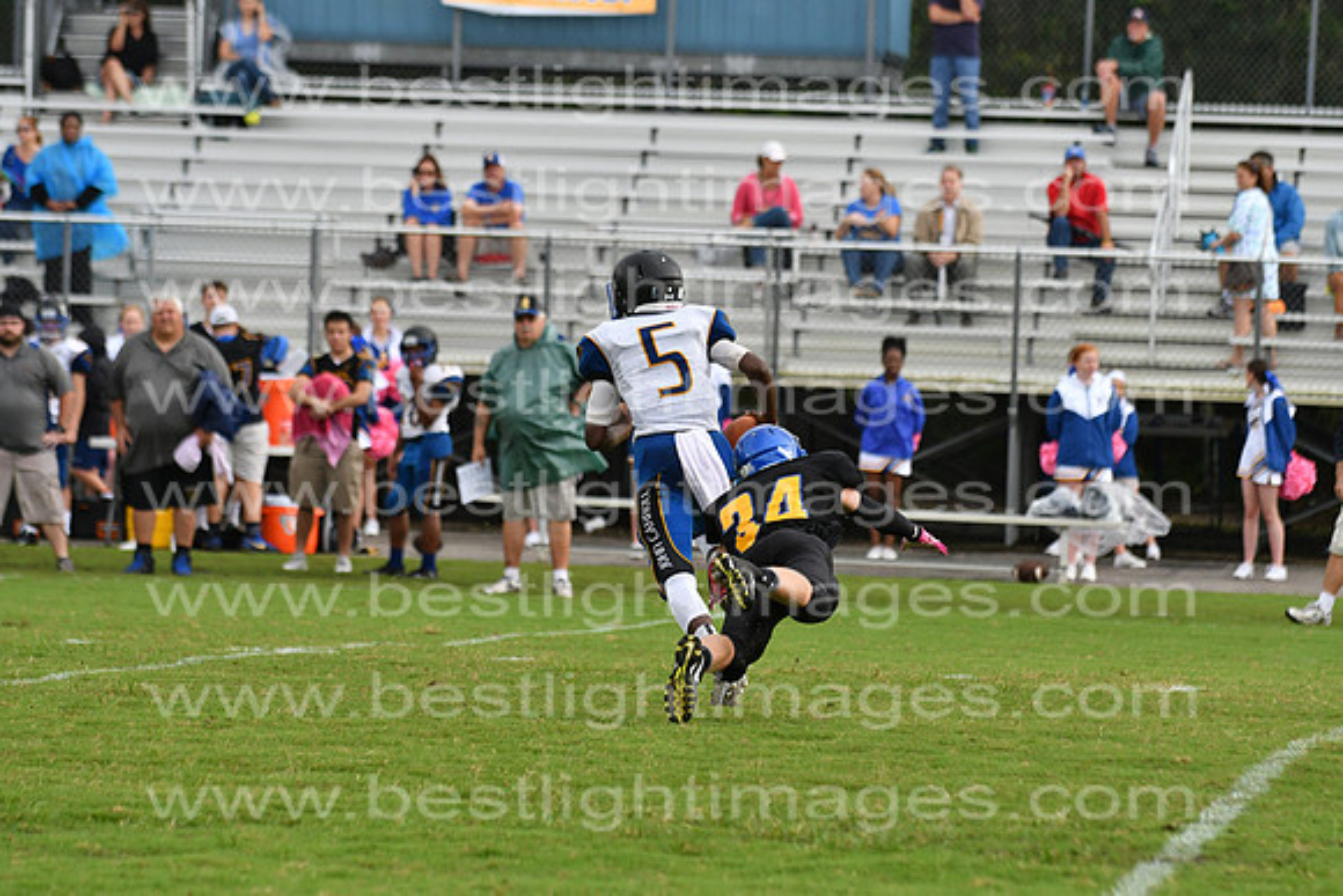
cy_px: 448
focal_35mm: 210
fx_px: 7836
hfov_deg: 9.8
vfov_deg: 6.5
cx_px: 672
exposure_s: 1/4000
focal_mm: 140
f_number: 3.5
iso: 800
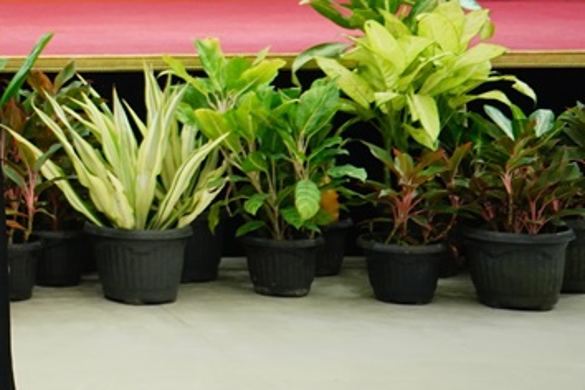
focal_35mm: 112
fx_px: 1820
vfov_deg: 11.6
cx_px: -380
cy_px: -225
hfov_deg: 16.1
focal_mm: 33
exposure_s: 1/100
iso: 2000
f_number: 4.5
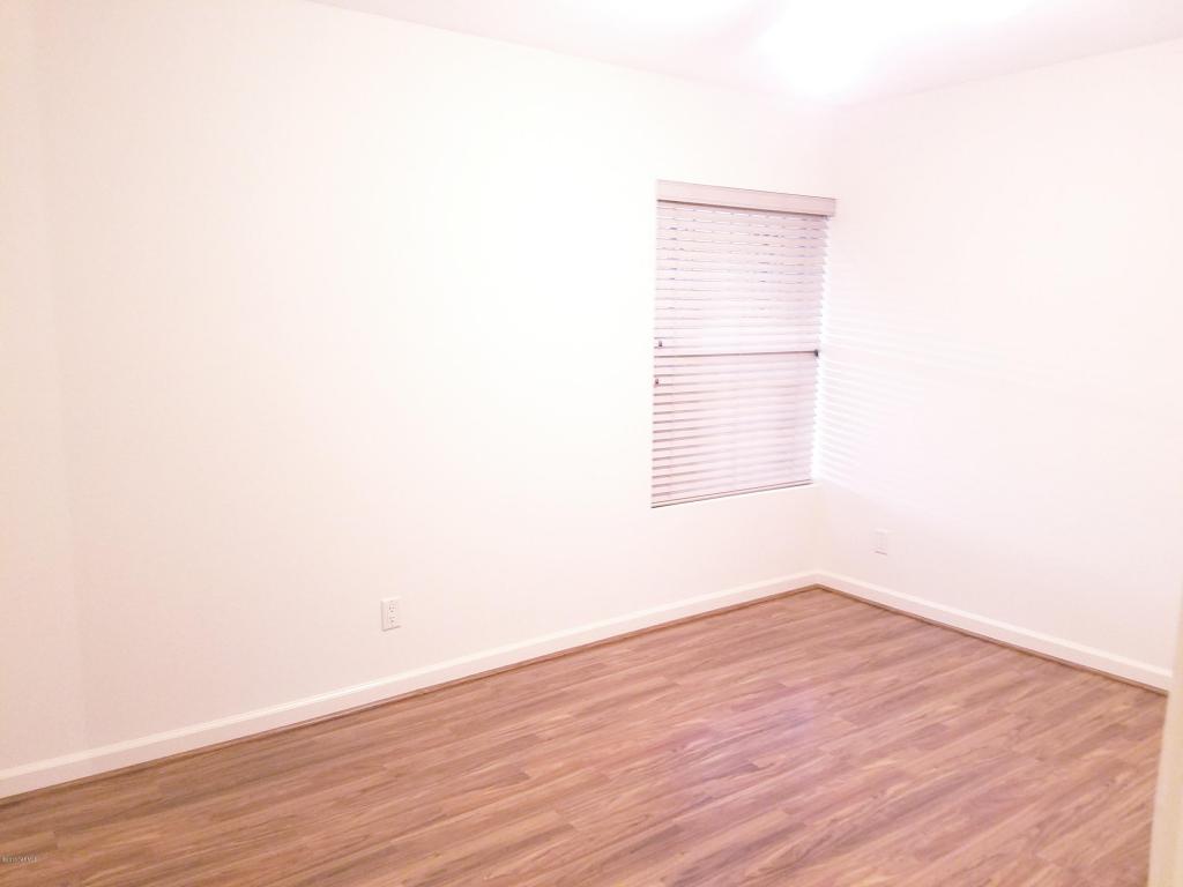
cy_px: 444
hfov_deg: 67.3
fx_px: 889
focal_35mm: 26
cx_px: 592
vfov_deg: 53.1
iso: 200
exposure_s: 1/24
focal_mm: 4.2
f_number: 1.7
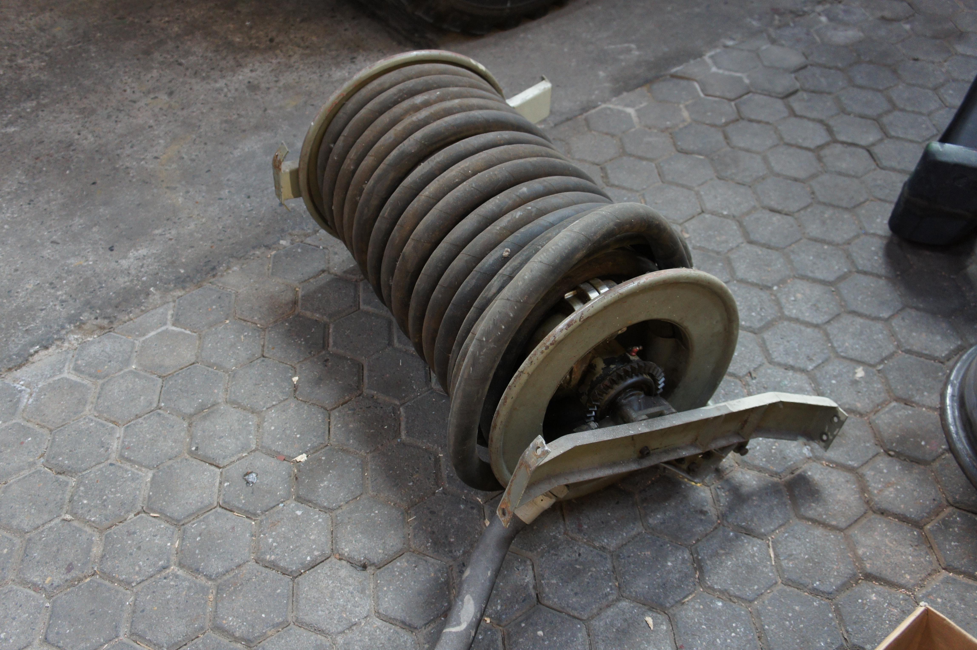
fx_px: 936
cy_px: 325
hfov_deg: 55.1
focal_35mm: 34
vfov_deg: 38.3
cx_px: 488
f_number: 4
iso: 1000
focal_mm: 23
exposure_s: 1/40
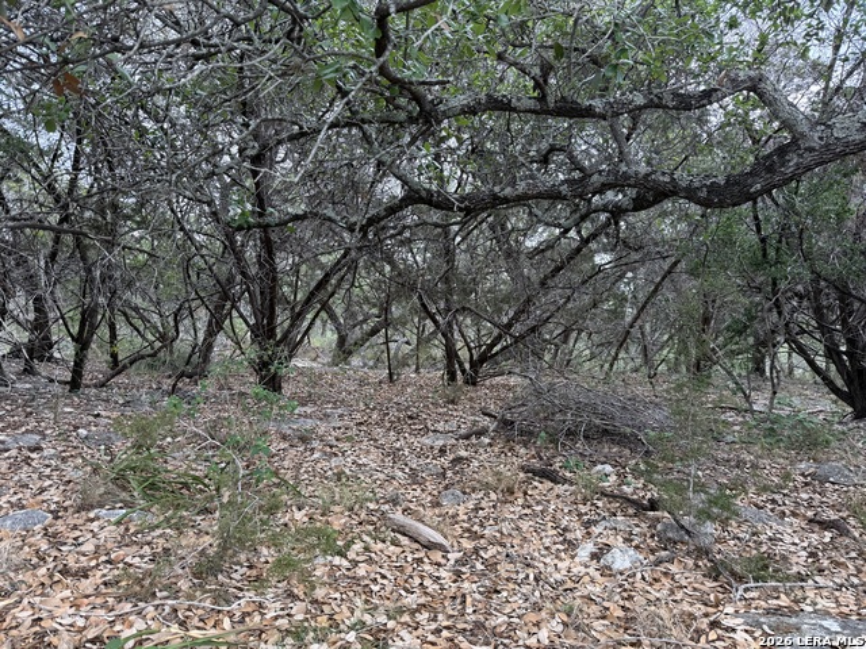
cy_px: 324
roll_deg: +2.0
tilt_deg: +0.3
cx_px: 433
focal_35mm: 24
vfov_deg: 56.8
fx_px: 600
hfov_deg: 71.6
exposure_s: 1/251
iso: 100
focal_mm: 6.76
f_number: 1.78
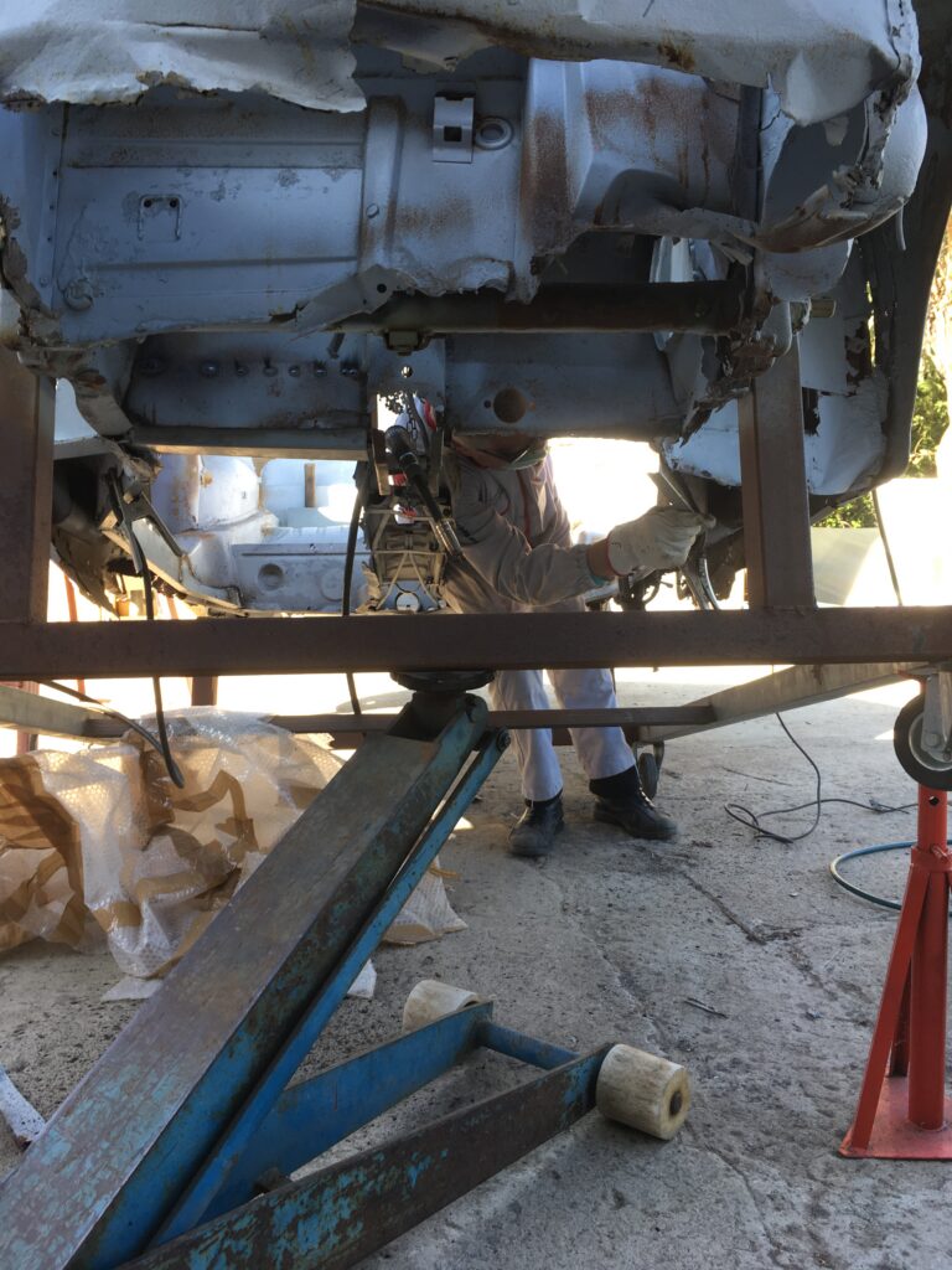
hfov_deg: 48.2
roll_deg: +0.5
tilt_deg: -9.7
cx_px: 476
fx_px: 1063
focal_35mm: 29
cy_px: 635
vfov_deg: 61.7
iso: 25
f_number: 2.2
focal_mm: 4.15
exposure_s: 1/100
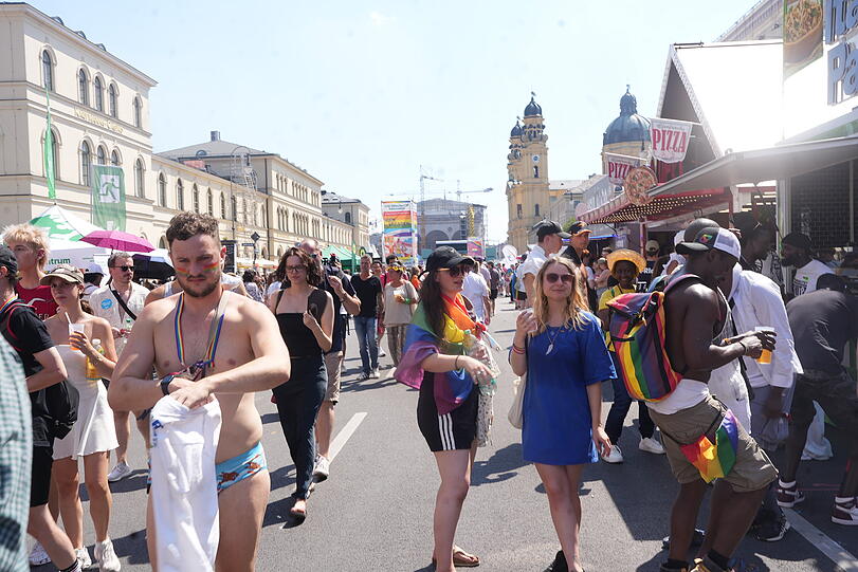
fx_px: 834
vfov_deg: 37.9
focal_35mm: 35
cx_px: 429
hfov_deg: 54.4
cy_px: 286
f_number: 9
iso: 100
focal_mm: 35
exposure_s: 1/125
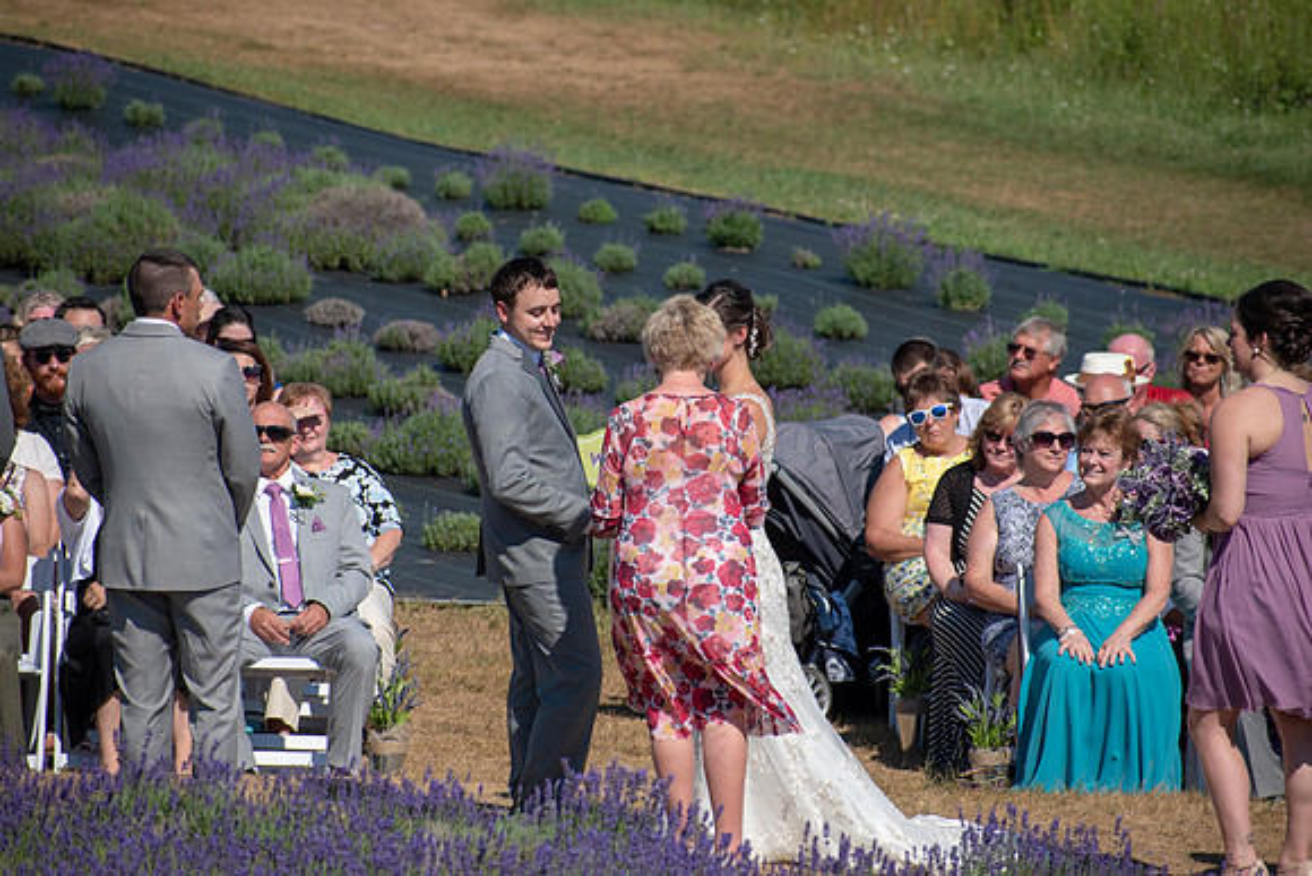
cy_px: 438
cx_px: 656
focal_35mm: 292
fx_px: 10662
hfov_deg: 7.0
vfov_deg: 4.7
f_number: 5.6
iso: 220
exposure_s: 1/2000
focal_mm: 195
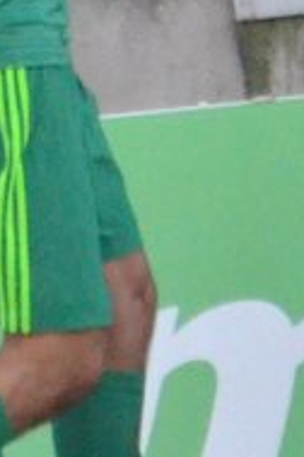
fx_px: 36199
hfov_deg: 0.5
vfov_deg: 0.7
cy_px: -121
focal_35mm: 2858
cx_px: 680
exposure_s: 1/2000
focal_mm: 300
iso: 3200
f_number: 5.6
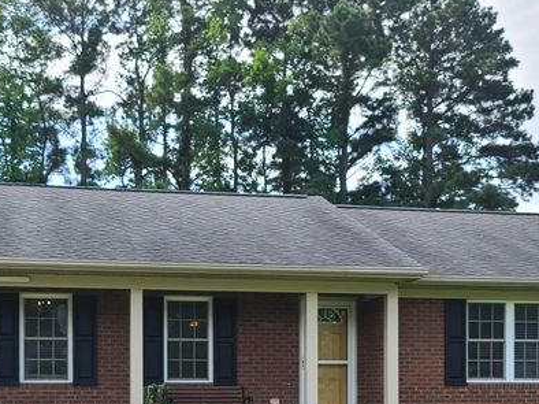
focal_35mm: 65
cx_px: 222
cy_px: 401
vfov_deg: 21.8
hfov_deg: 29.8
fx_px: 1011
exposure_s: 1/260
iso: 16
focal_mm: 7
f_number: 1.8
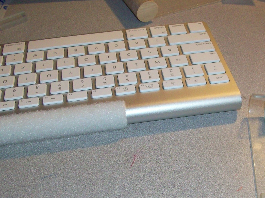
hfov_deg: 33.9
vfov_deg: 25.8
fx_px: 429
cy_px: 149
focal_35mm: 56
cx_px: 188
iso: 160
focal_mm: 5.7
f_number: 2.8
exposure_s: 1/60
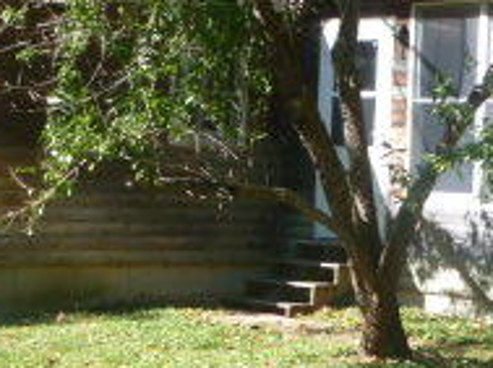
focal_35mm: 112
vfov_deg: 13.2
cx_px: 381
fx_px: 1592
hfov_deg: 17.5
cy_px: 227
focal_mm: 5.9
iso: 100
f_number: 4
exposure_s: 1/160
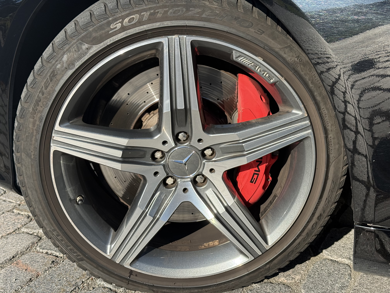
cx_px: 195
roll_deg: -1.7
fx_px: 541
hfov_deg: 39.7
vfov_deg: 30.3
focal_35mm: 48
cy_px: 146
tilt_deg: -14.7
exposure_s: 1/2762
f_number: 1.78
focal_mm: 6.76
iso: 80
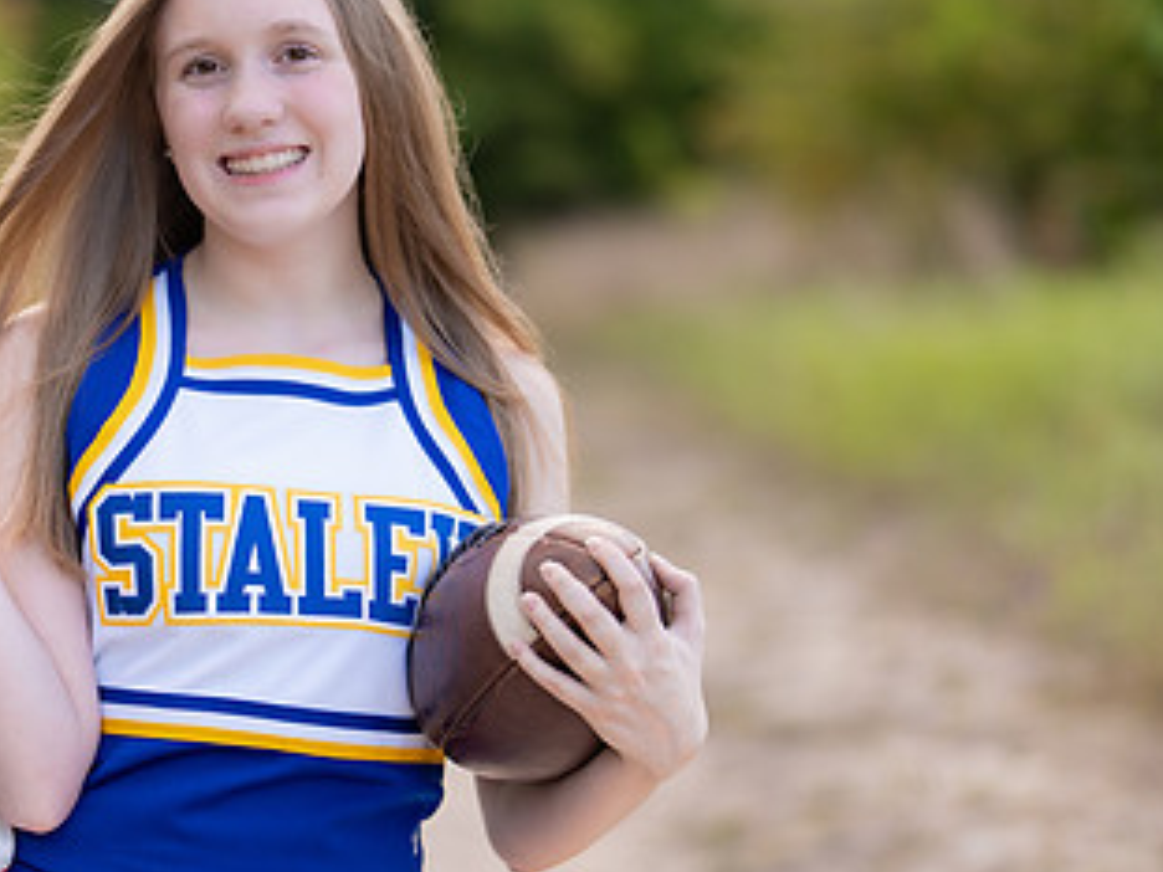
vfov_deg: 13.3
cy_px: 427
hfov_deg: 17.6
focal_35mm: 111
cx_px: 313
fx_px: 3729
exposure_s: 1/500
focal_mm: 50
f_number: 1.2
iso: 100
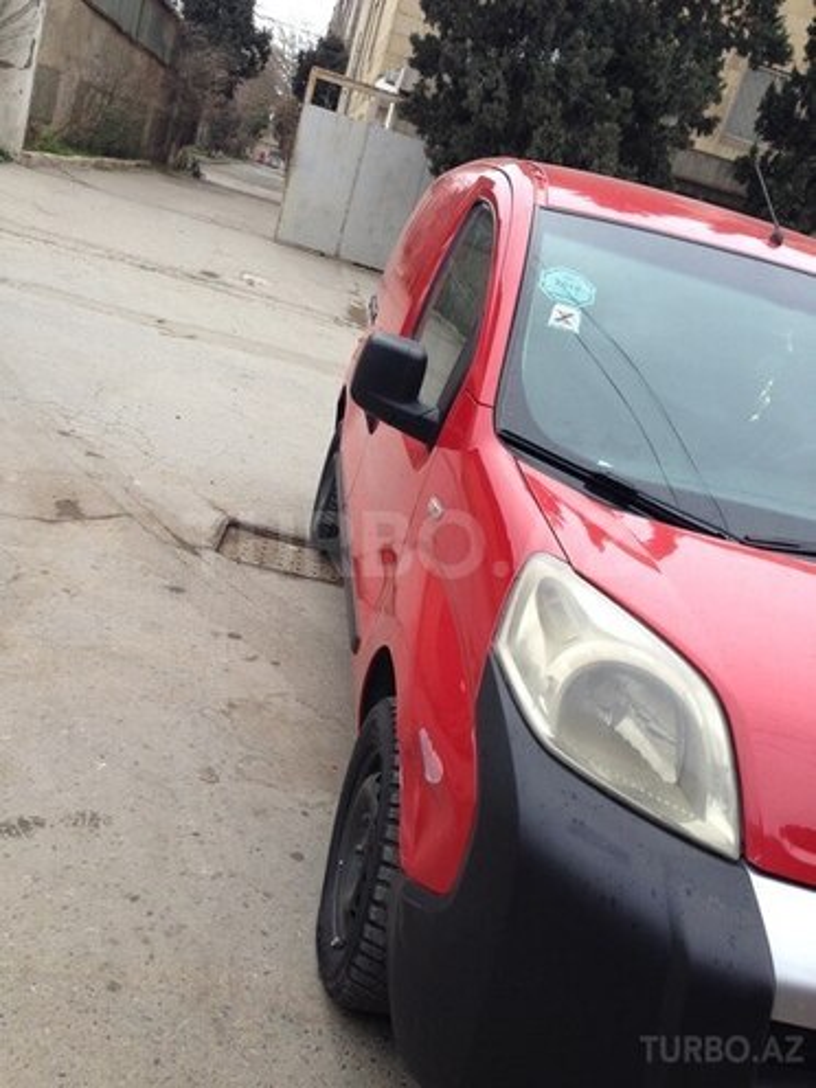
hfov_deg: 42.9
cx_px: 408
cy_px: 544
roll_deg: -17.0
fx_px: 1037
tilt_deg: -13.9
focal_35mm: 33
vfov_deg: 55.4
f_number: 2.4
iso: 64
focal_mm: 4.12
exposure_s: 1/120
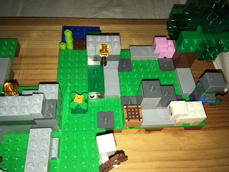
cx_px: 114
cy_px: 86
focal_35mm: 29
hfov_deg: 61.7
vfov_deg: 48.2
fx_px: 192
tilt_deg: -57.7
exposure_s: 1/87
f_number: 2.2
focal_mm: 4.15
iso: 25
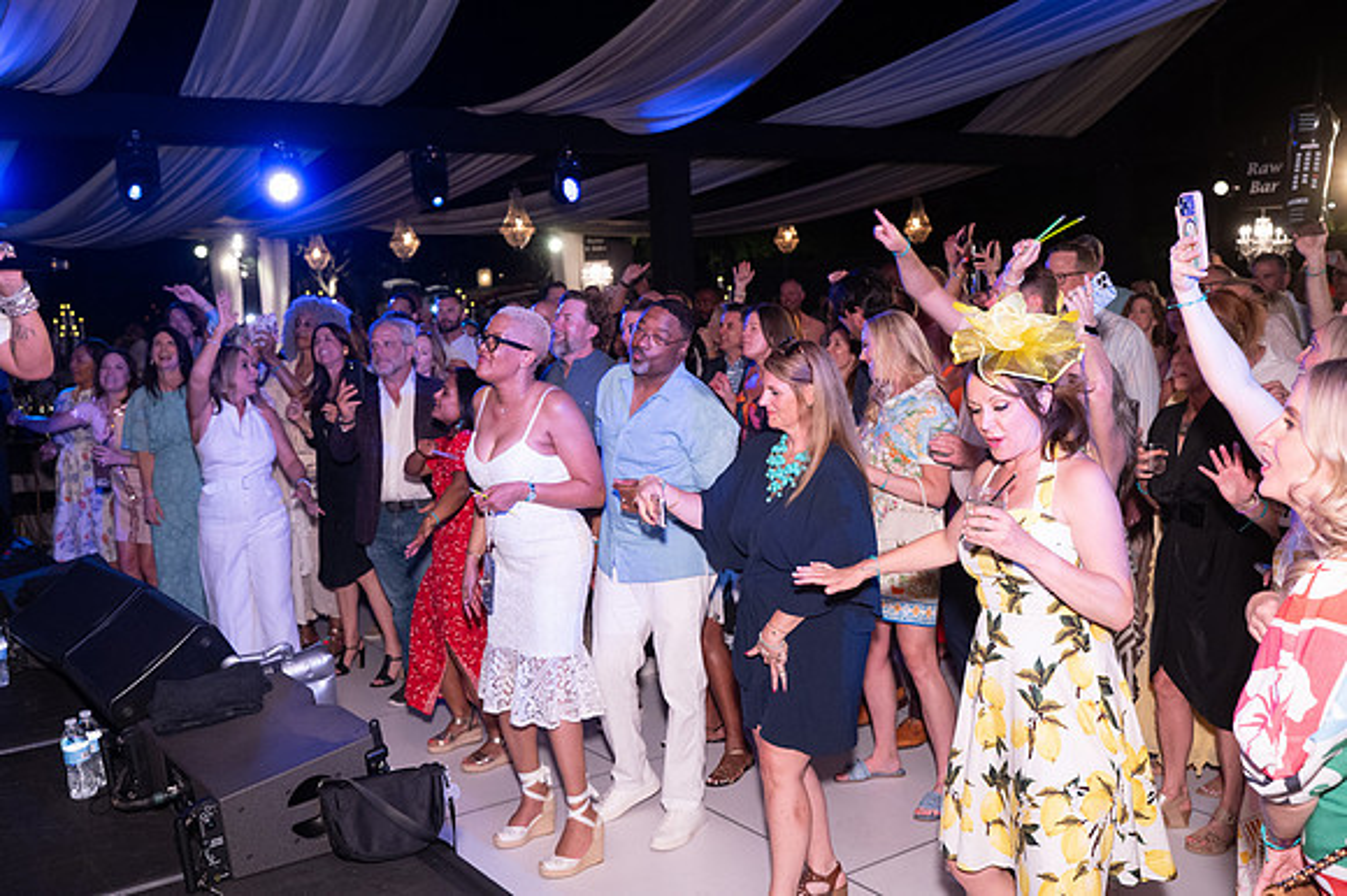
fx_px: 1309
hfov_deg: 54.5
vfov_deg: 37.8
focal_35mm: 35
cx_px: 674
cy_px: 448
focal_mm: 35
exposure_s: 1/160
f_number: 5
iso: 3200
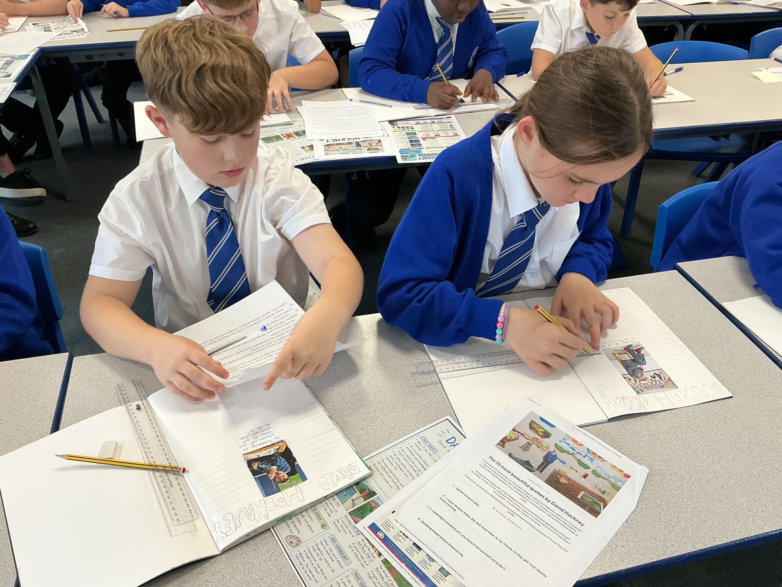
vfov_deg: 48.2
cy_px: 294
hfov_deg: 61.7
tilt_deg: -36.4
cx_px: 391
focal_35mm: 29
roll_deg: -1.7
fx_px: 655
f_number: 1.8
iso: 64
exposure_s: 1/60
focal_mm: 3
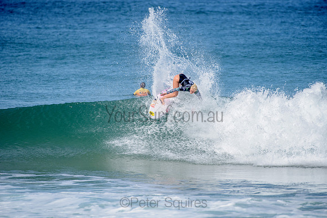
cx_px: 164
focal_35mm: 500
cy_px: 109
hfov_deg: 4.1
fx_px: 4543
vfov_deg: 2.8
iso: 250
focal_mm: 500
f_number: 6.3
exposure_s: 1/2500
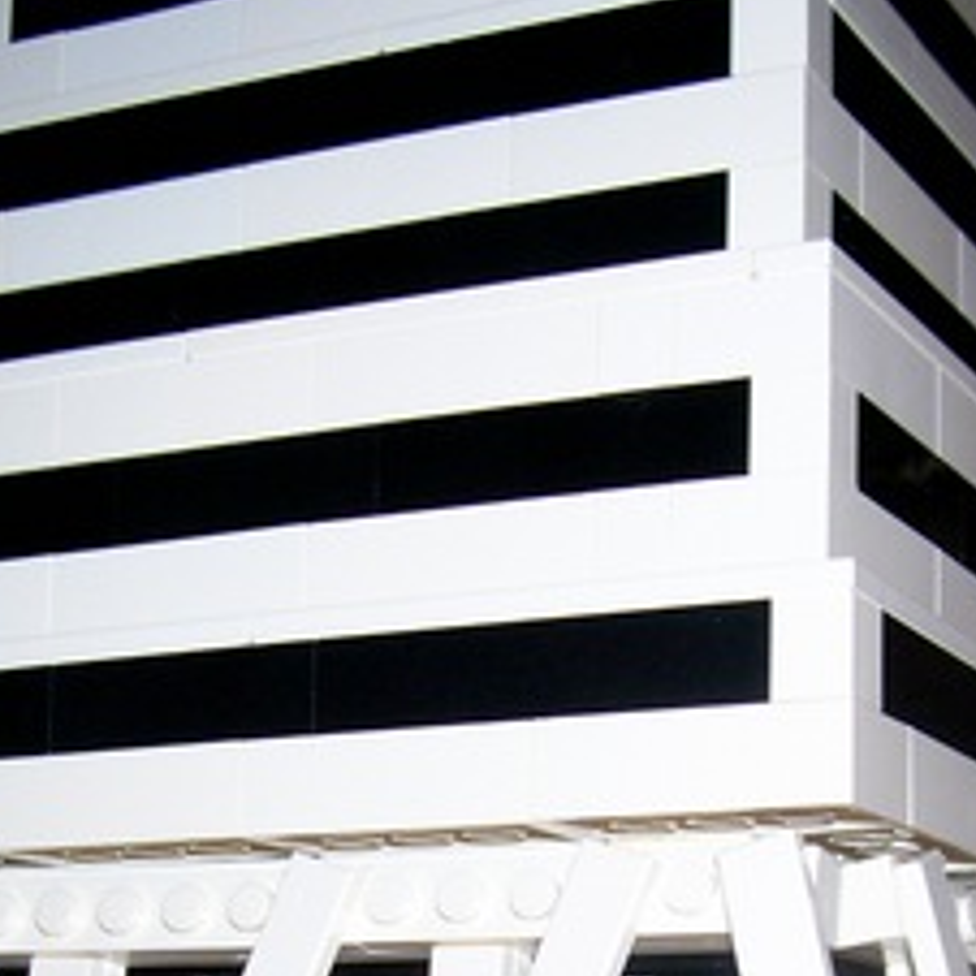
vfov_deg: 19.7
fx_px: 2711
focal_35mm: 85
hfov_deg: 20.4
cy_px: 1002
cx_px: 618
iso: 80
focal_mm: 5.6
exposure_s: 1/64
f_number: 2.7
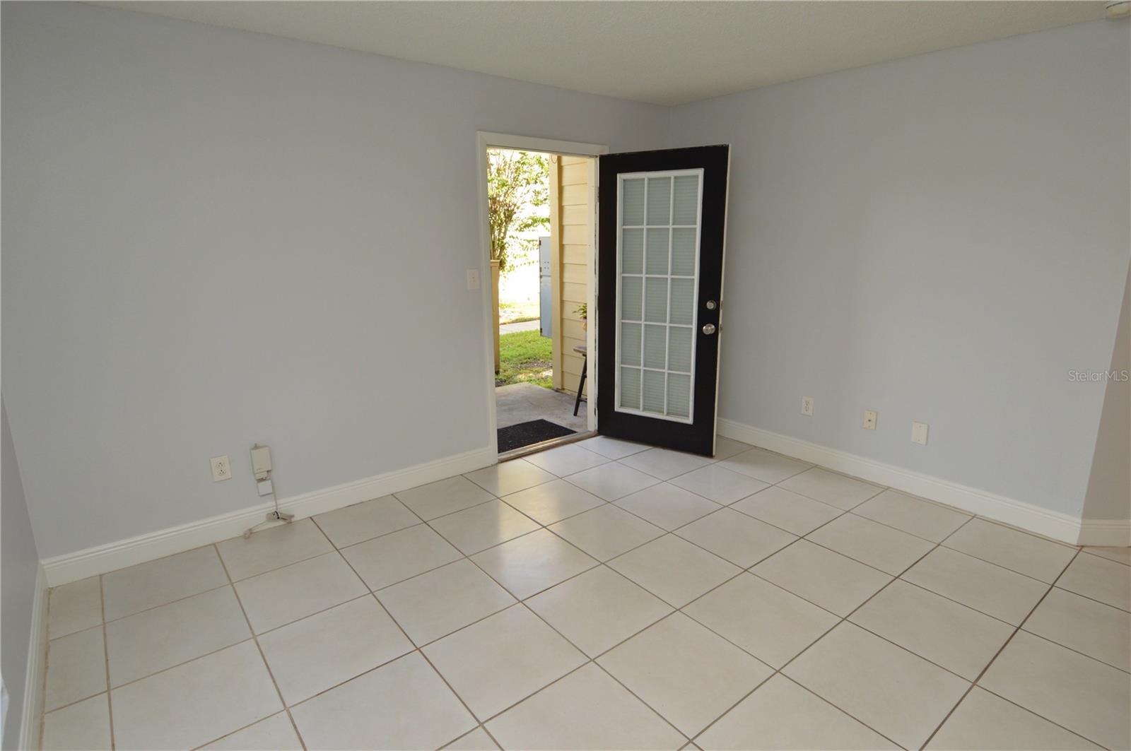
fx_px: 565
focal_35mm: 18
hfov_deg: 90.1
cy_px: 376
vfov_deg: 67.3
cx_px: 566
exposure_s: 1/125
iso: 360
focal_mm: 12
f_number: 5.6
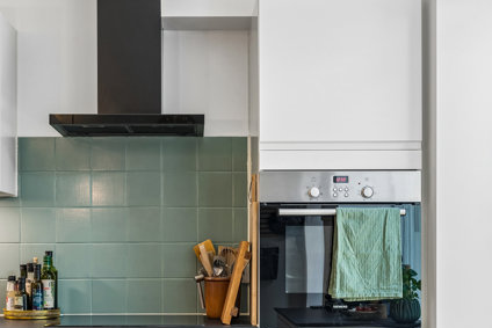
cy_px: 253
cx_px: 195
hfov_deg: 30.4
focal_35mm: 66
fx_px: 902
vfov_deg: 20.4
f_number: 10
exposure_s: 1/6
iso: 160
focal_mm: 35
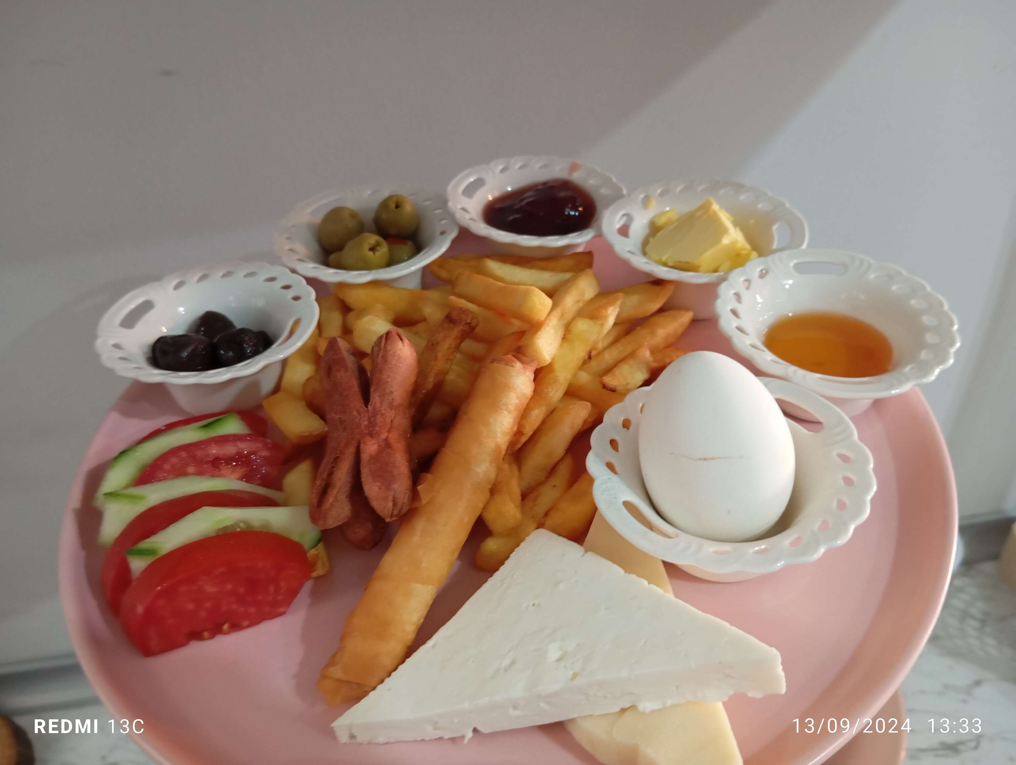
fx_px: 823
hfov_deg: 63.4
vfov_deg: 49.8
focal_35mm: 28
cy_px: 382
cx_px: 508
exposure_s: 1/25
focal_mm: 4.22
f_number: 1.8
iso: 1612
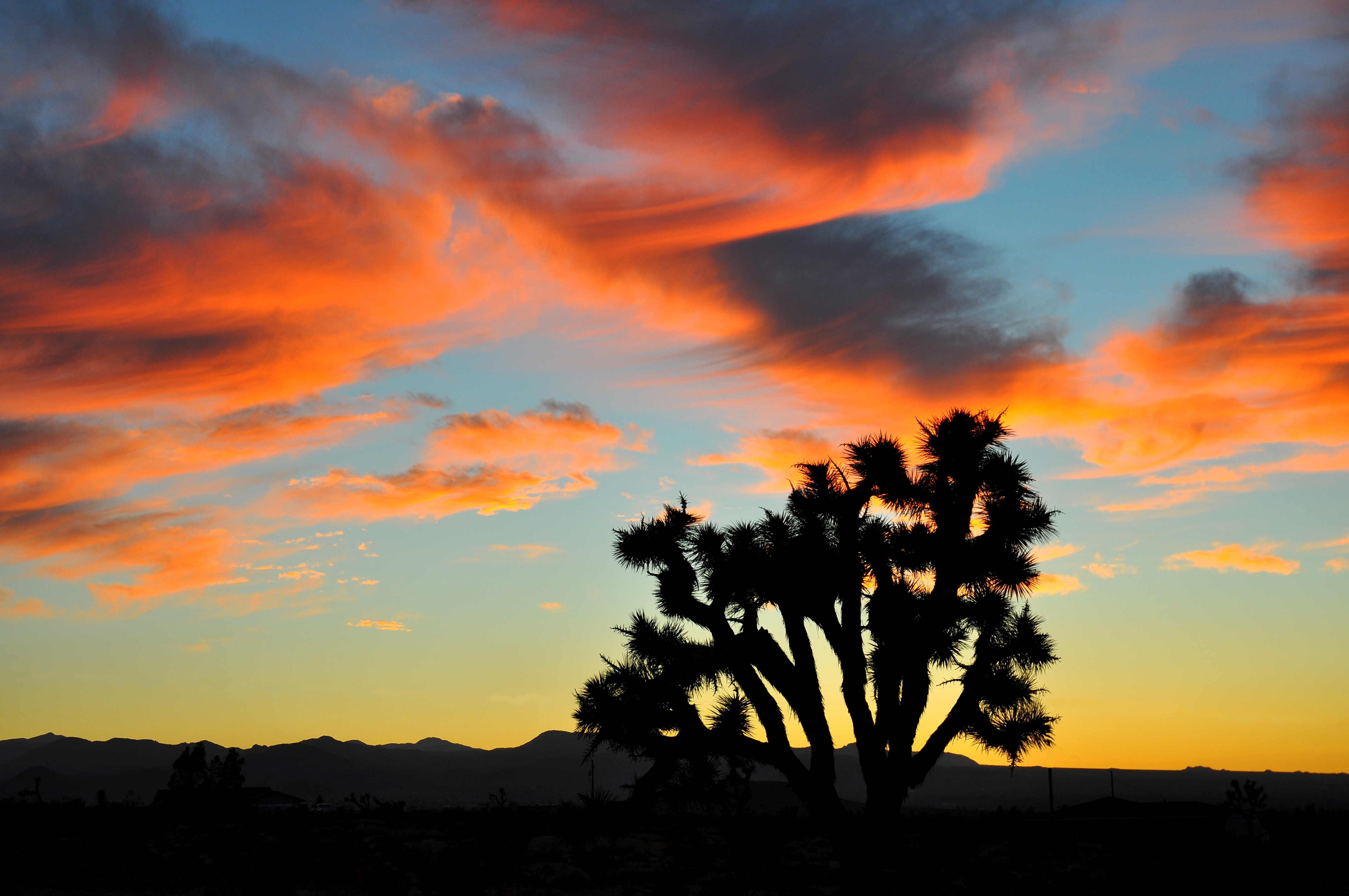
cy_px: 448
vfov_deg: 20.6
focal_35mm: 66
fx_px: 2470
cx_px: 674
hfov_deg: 30.5
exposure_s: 1/100
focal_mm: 44
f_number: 5
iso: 200
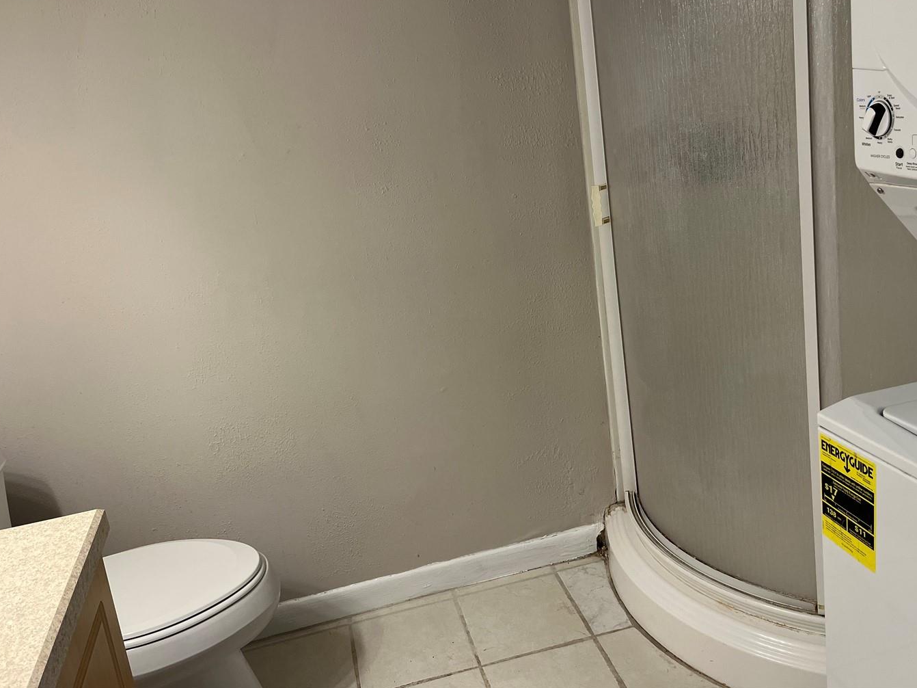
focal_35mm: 31
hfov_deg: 58.4
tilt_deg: -13.8
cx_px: 449
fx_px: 821
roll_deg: +8.7
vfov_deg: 45.2
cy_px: 280
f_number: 1.6
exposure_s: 1/120
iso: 100
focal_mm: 5.1
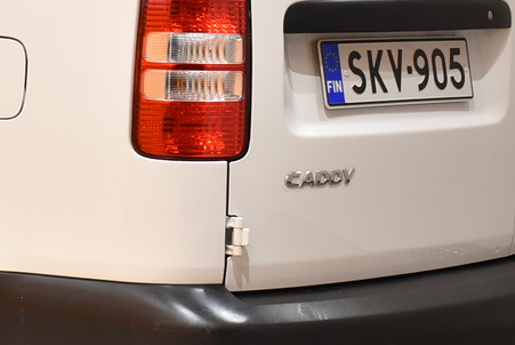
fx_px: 2232
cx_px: -209
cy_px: 26
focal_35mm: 156
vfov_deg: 8.8
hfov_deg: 12.6
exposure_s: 1/10
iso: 100
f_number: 4.2
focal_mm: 29
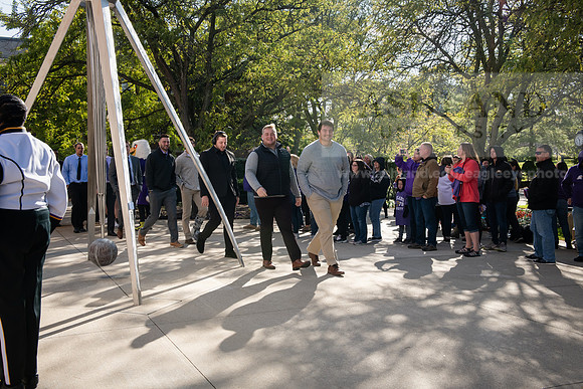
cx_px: 292
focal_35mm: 38
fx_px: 616
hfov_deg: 50.7
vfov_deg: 35.1
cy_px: 194
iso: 400
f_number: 7.1
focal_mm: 38
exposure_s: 1/640
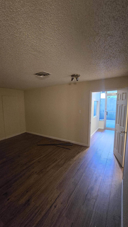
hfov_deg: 69.8
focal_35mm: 15
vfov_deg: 103.0
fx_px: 90
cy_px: 117
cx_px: 51
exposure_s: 1/60
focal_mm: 2.2
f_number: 2.2
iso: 1600
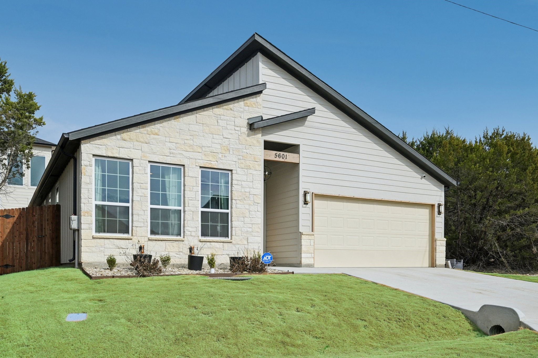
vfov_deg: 43.6
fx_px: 448
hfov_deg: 61.9
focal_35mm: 30
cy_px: 179
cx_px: 269
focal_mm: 30
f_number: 8
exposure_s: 1/3200
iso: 400
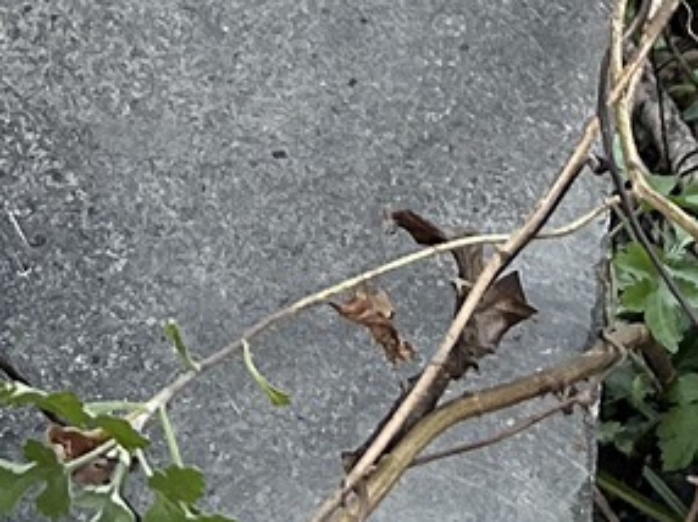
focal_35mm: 182
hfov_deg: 10.9
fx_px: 3667
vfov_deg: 7.6
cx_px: 303
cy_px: -715
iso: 125
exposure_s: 1/75
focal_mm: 5.7
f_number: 1.5
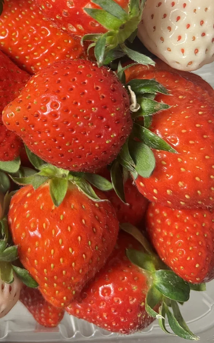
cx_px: 29
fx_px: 410
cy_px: 78
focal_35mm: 44
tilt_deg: -68.7
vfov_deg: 43.5
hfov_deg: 28.3
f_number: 1.5
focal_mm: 5.7
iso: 320
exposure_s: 1/50
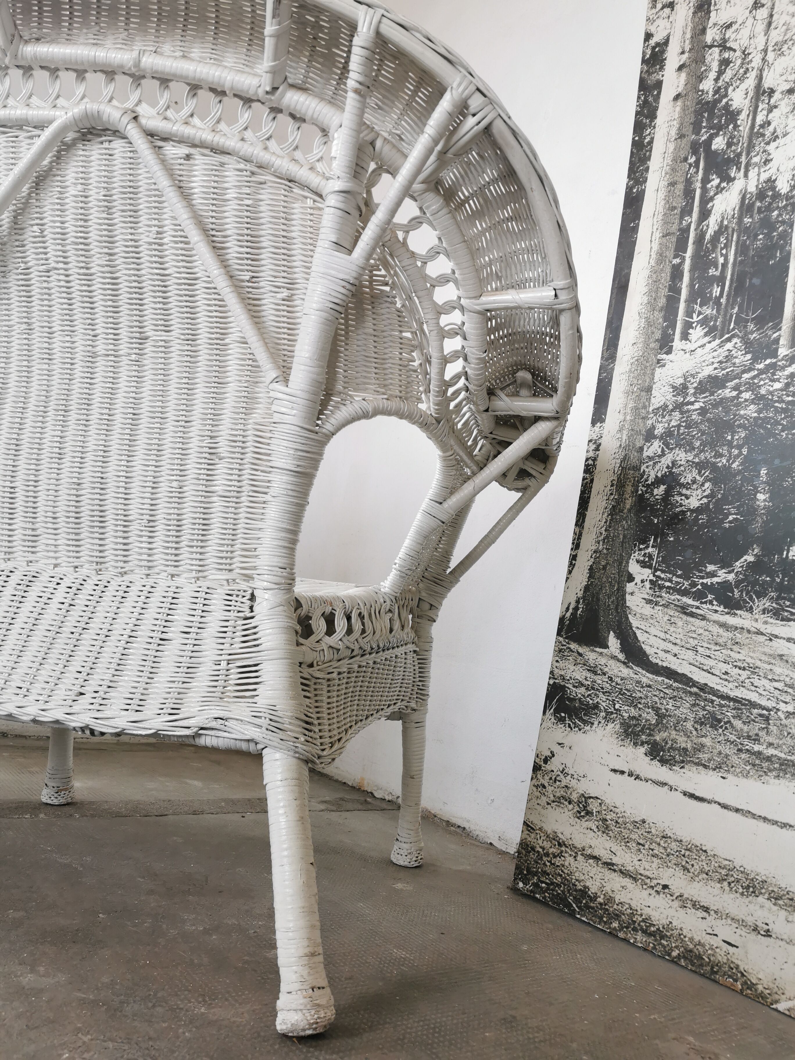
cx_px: 398
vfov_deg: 65.3
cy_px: 530
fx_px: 827
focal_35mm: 27
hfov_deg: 51.4
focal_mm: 5.56
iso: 80
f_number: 1.6
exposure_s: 1/120
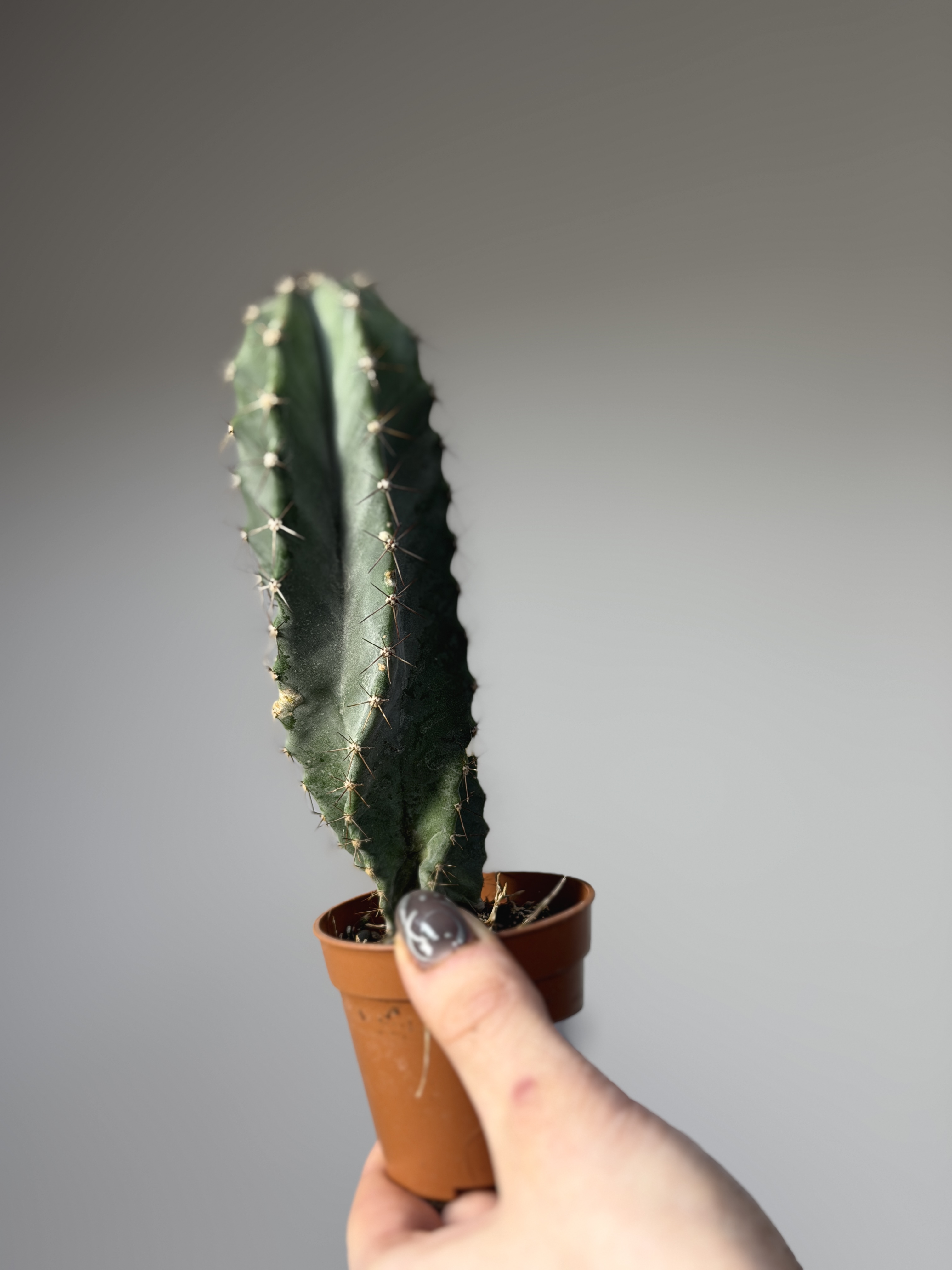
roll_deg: -0.4
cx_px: 476
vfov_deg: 39.7
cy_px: 635
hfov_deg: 30.3
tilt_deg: +3.7
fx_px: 1760
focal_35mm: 48
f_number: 1.78
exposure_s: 1/121
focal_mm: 6.76
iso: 64
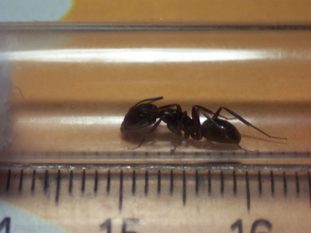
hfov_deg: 13.7
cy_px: 116
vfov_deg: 10.3
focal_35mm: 144
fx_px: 1294
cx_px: 156
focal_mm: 22.4
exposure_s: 1/30
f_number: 4.9
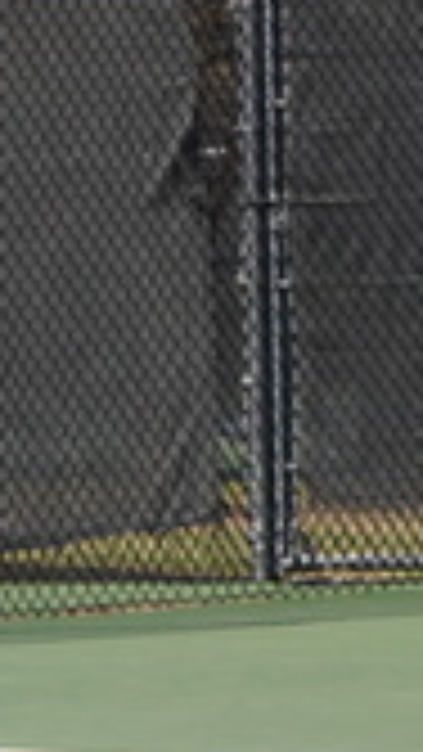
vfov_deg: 4.3
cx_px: 441
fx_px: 10005
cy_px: 547
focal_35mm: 502
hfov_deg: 2.4
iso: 100
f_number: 4.5
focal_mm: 78
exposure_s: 1/1000
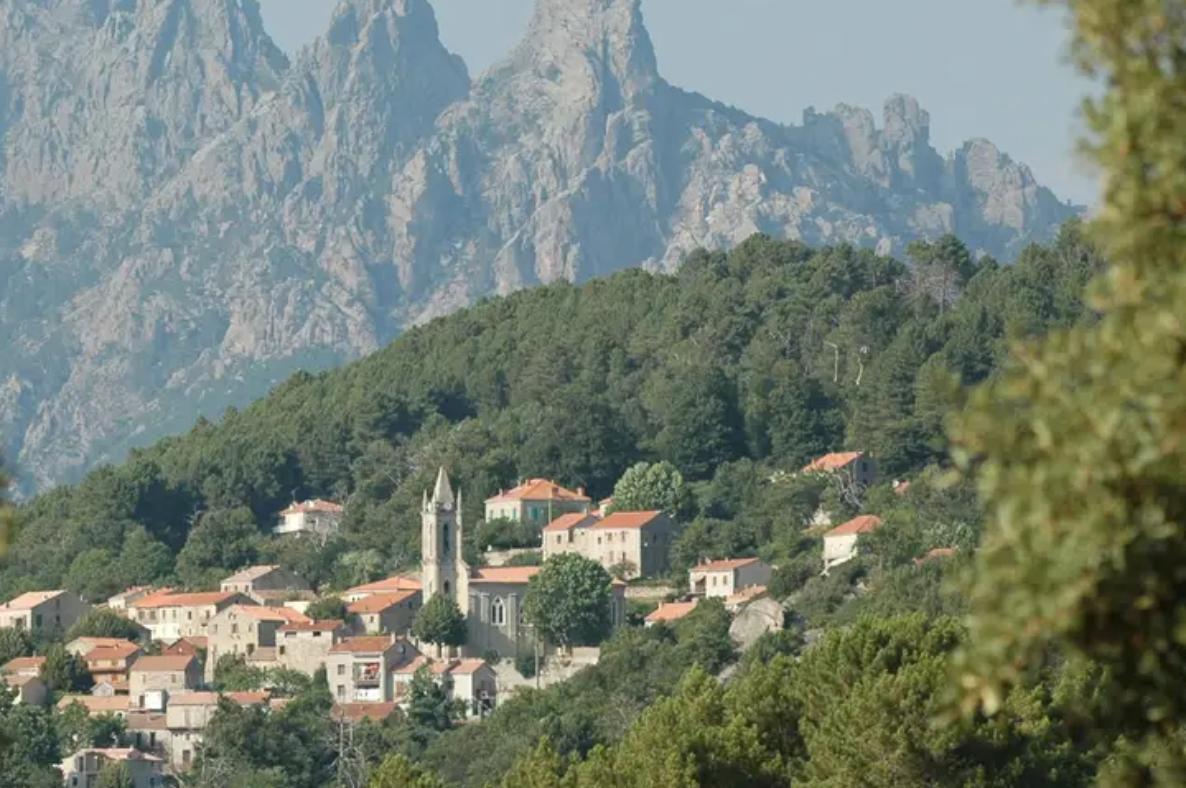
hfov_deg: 6.4
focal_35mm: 320
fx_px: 10528
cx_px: 264
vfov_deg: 4.3
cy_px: 256
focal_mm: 120
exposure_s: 1/500
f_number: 5.6
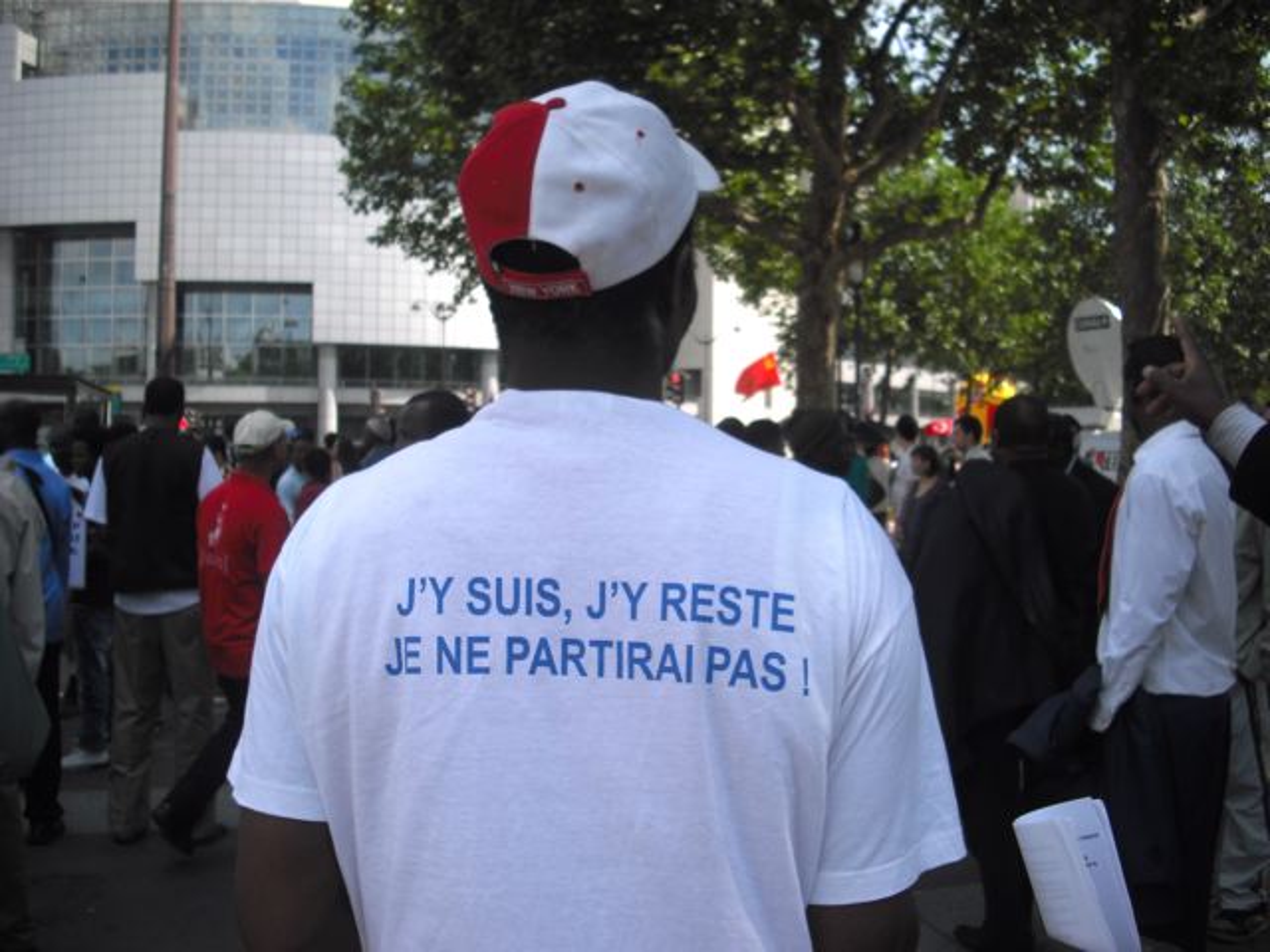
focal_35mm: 38
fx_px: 1394
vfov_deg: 37.7
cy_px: 476
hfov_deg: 49.0
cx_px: 635
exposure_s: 1/200
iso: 64
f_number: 5.6
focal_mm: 6.2
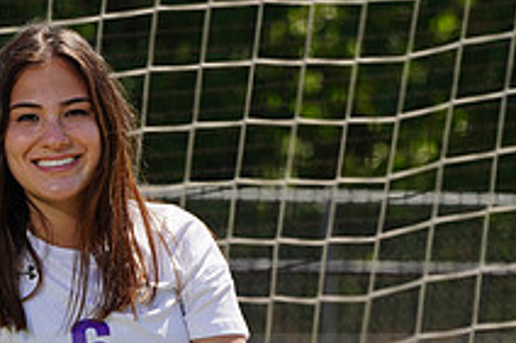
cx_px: 231
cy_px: 365
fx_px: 11500
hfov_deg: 2.6
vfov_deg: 1.7
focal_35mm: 803
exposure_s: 1/250
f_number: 13
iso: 200
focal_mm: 294
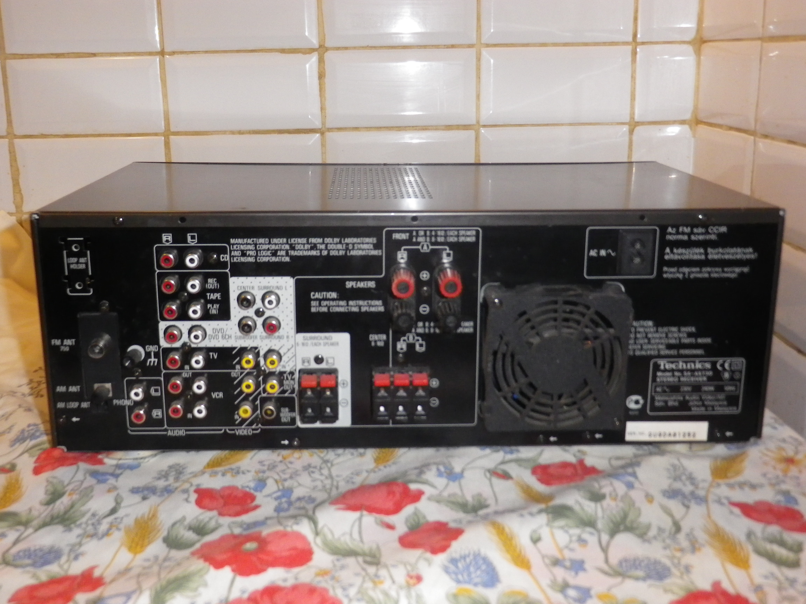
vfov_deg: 36.8
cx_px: 403
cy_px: 302
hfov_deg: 47.9
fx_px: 908
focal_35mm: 39
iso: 400
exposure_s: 1/50
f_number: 4
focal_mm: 7
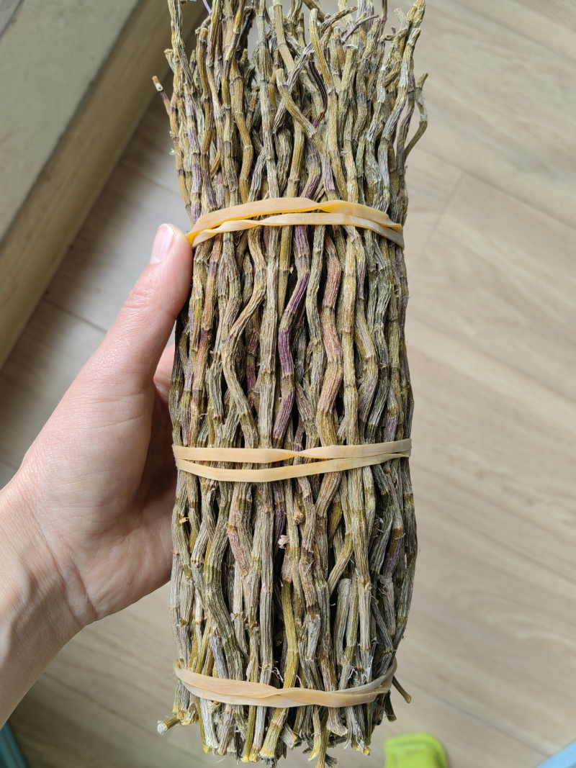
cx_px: 288
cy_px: 384
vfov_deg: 65.3
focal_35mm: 27
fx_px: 599
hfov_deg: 51.3
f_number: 1.8
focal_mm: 5.54
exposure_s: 1/150
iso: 50
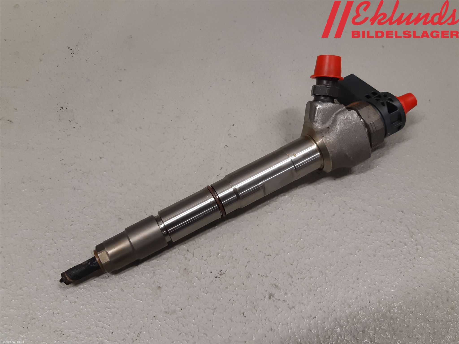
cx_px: 230
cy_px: 172
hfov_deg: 67.3
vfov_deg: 53.1
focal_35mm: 26
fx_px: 345
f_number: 1.7
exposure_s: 1/50
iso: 80
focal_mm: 3.93
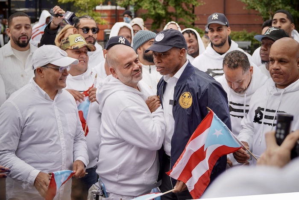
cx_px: 150
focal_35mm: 42
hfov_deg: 46.4
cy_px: 100
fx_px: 349
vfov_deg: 31.9
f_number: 2.8
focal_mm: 28
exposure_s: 1/160
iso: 50
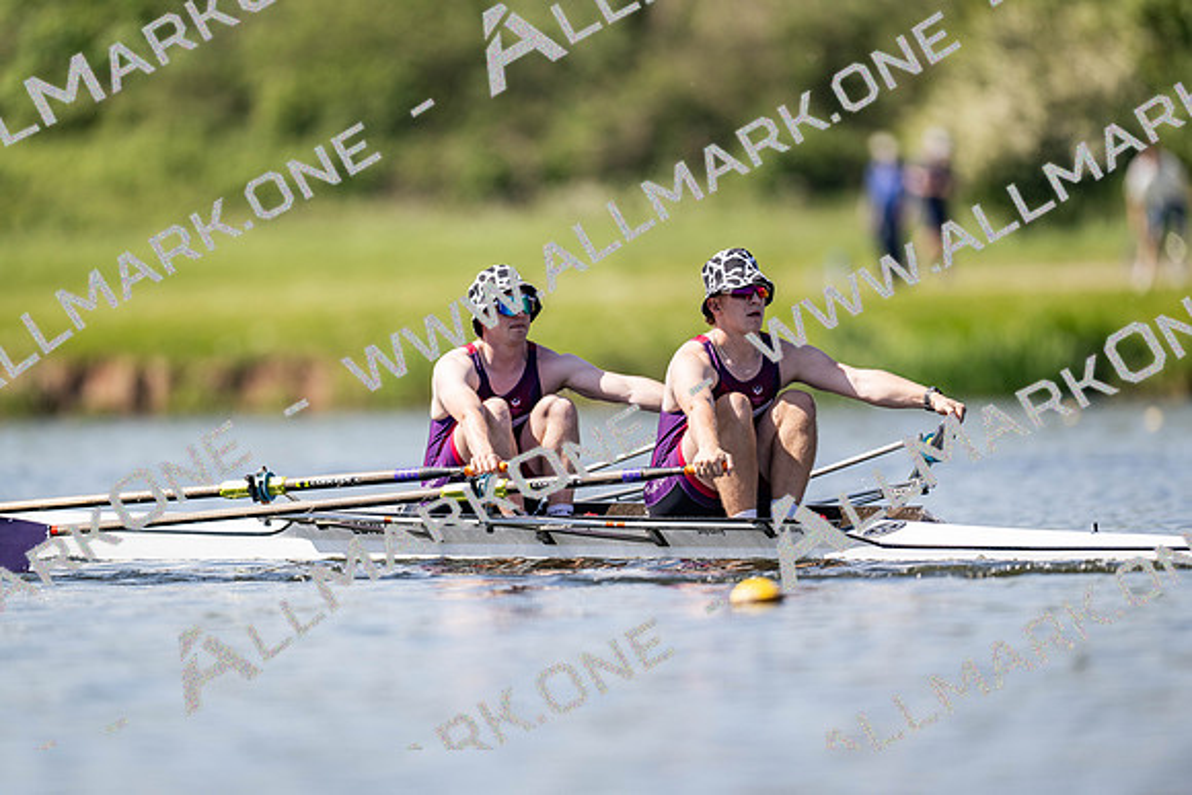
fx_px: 19870
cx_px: 596
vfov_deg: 2.3
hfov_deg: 3.4
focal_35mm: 600
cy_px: 398
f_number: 4
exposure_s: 1/2500
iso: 280
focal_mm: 600
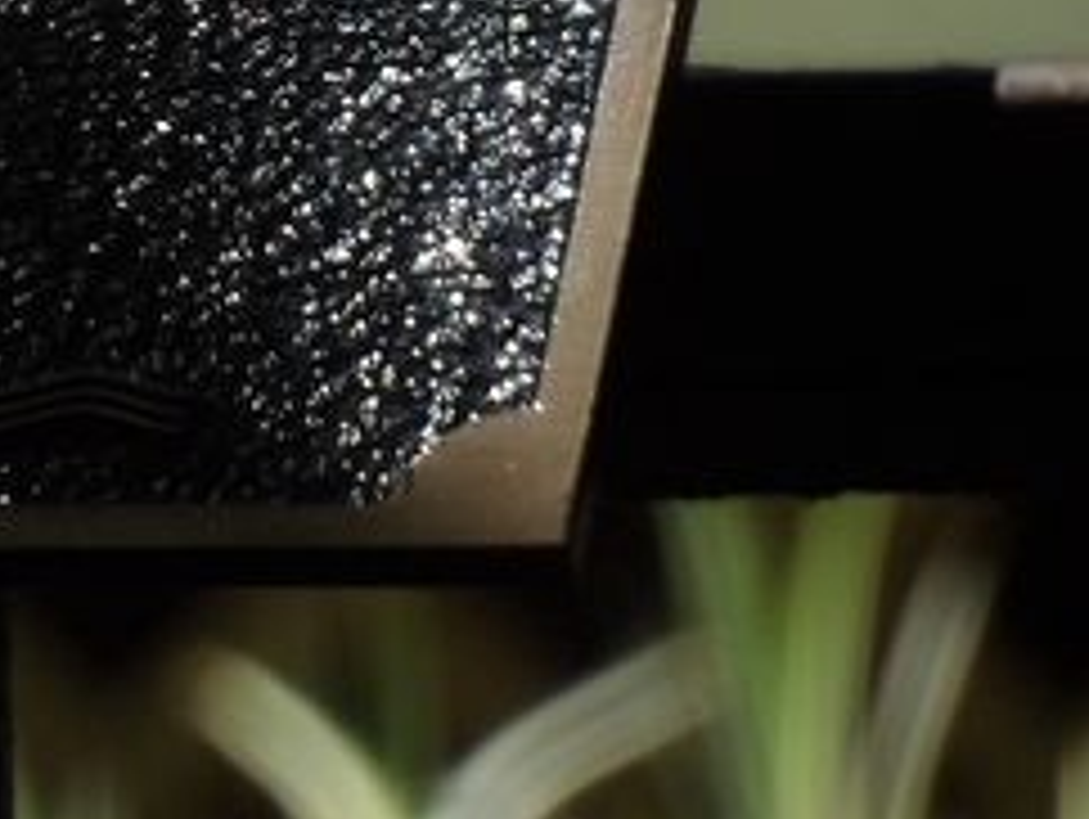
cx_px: -594
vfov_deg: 0.9
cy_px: -58
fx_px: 53219
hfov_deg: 1.2
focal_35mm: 1690
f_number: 4.1
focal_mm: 91.8
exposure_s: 1/431
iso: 100
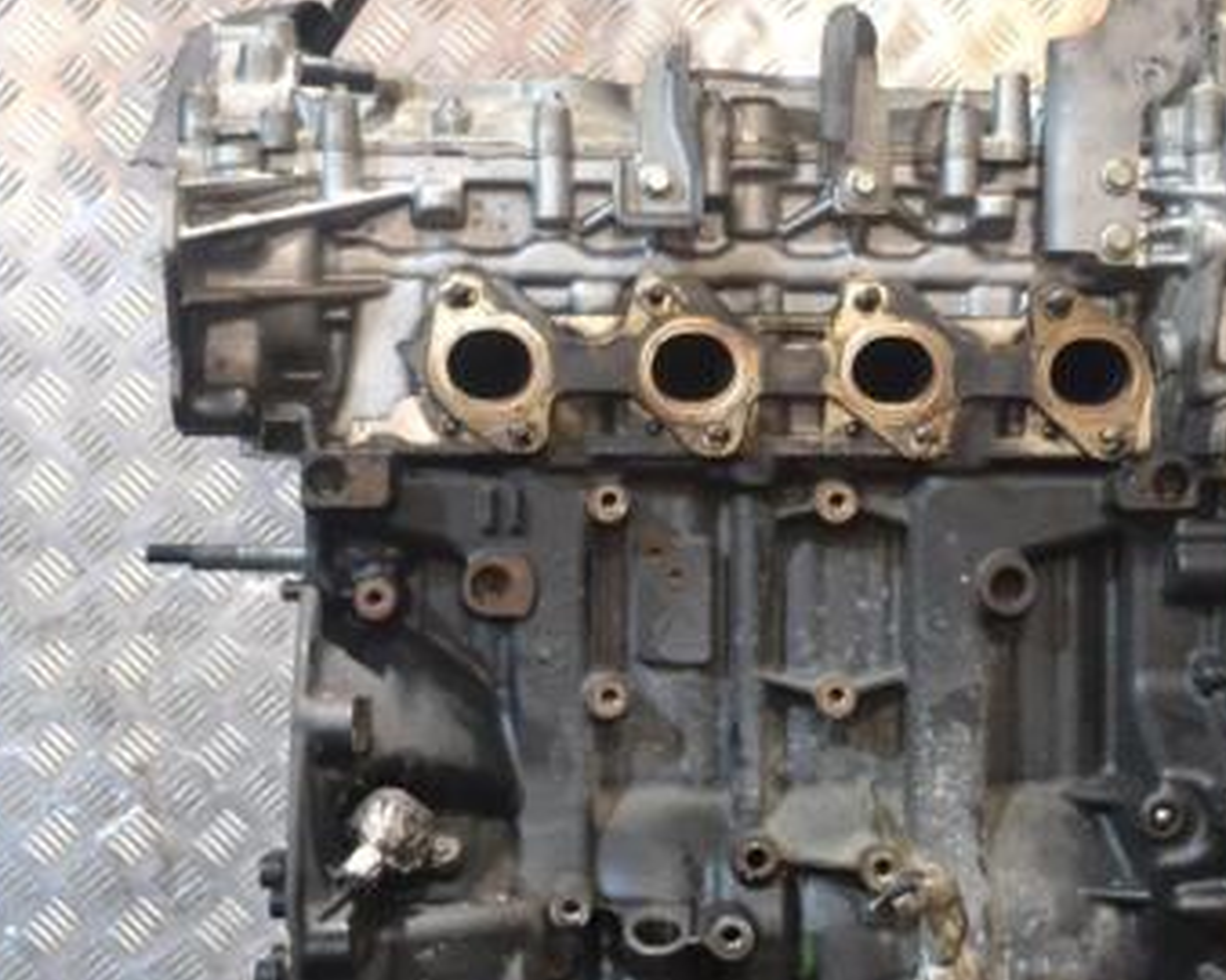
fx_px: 2538
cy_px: 693
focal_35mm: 70
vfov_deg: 21.7
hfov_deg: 27.0
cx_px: 802
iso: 3200
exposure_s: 1/80
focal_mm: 28
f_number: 4.5
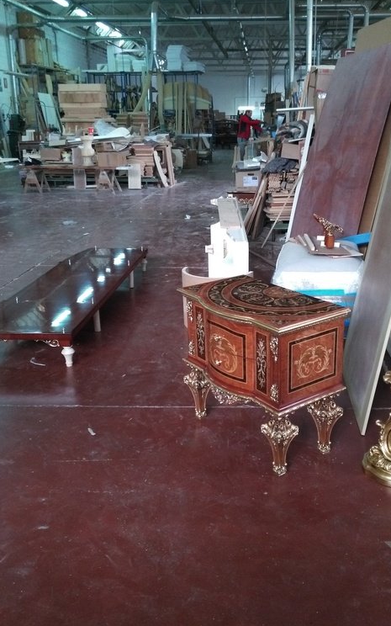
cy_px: 315
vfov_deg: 58.1
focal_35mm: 33
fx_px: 563
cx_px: 234
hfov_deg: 38.2
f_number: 2
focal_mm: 2.96
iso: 534
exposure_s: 1/30
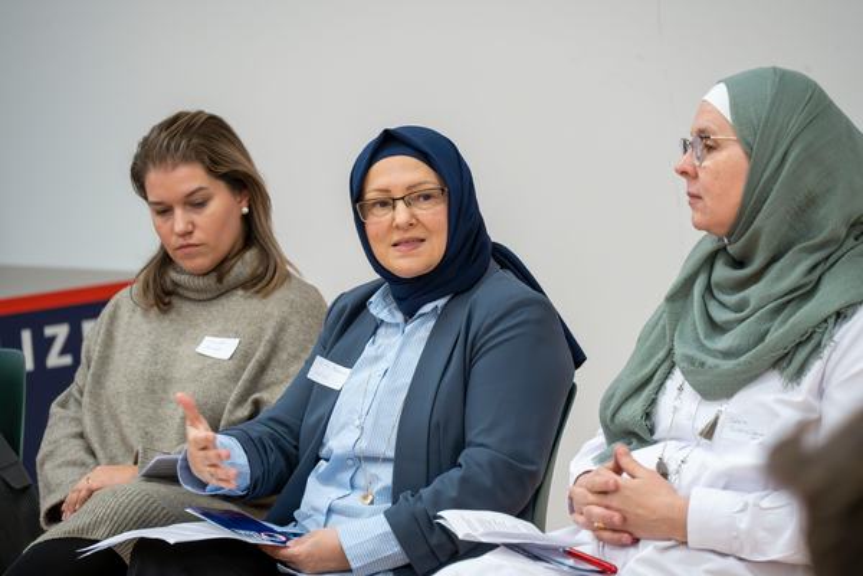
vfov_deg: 6.9
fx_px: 4794
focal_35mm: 200
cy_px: 288
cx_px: 432
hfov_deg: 10.3
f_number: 6.3
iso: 1600
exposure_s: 1/160
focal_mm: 200
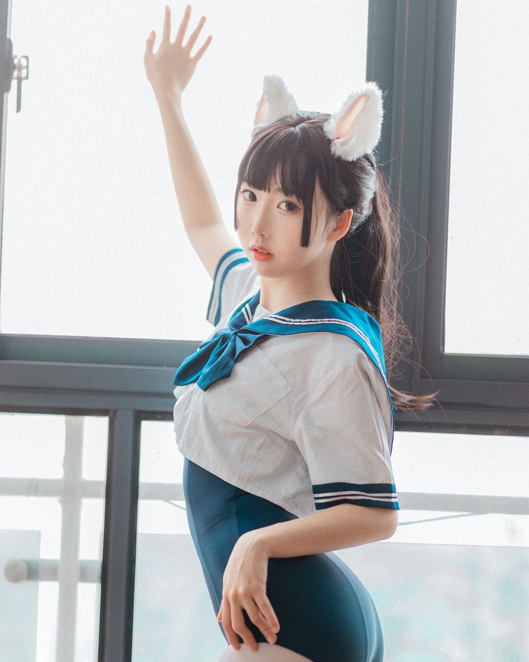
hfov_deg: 16.0
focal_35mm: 96
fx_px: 1879
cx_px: 265
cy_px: 350
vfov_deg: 20.0
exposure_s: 1/125
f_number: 2.5
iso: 200
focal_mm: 85
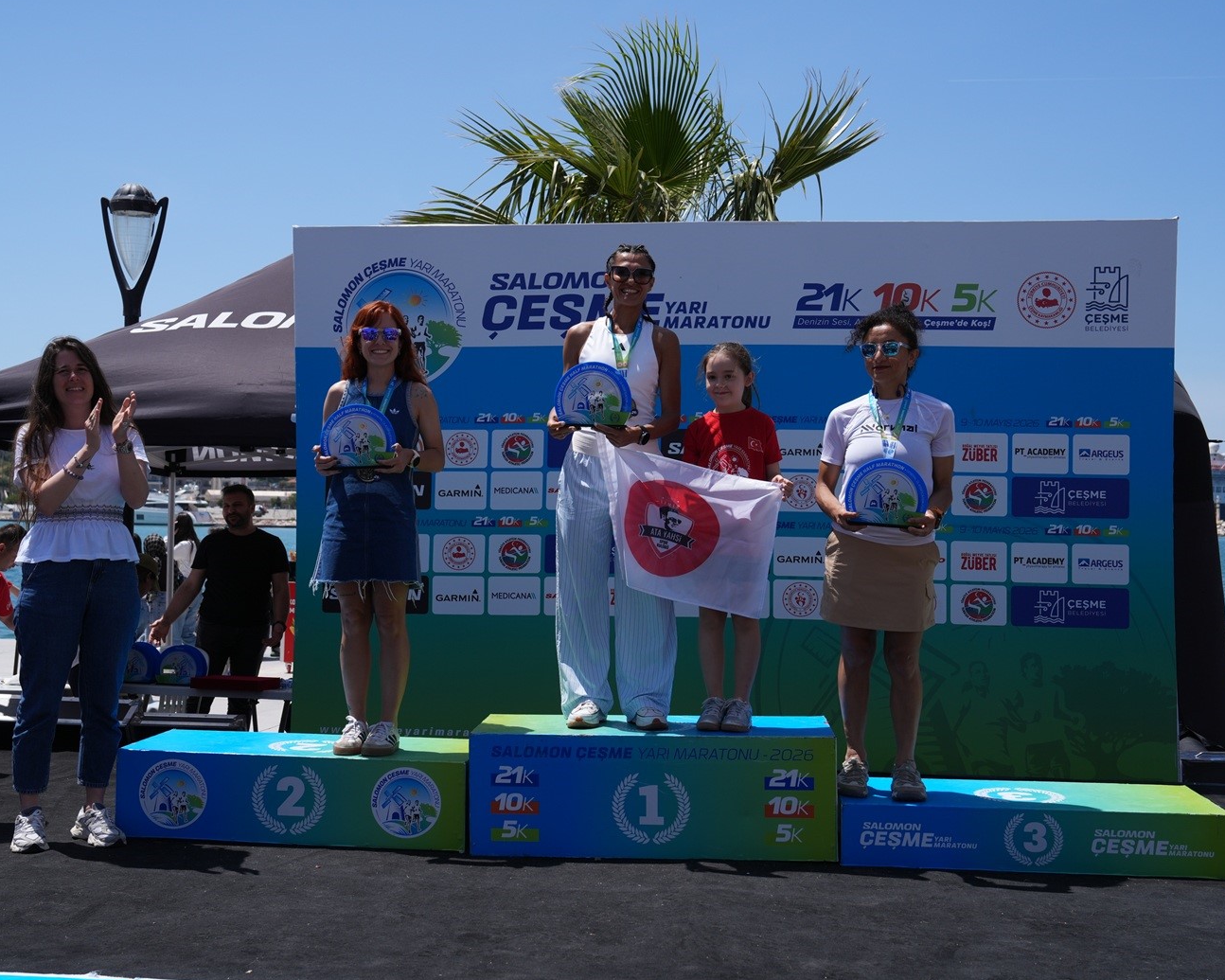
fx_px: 1559
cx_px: 582
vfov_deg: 34.9
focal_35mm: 43
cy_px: 490
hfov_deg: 42.9
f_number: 5.6
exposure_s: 1/1250
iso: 200
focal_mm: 38
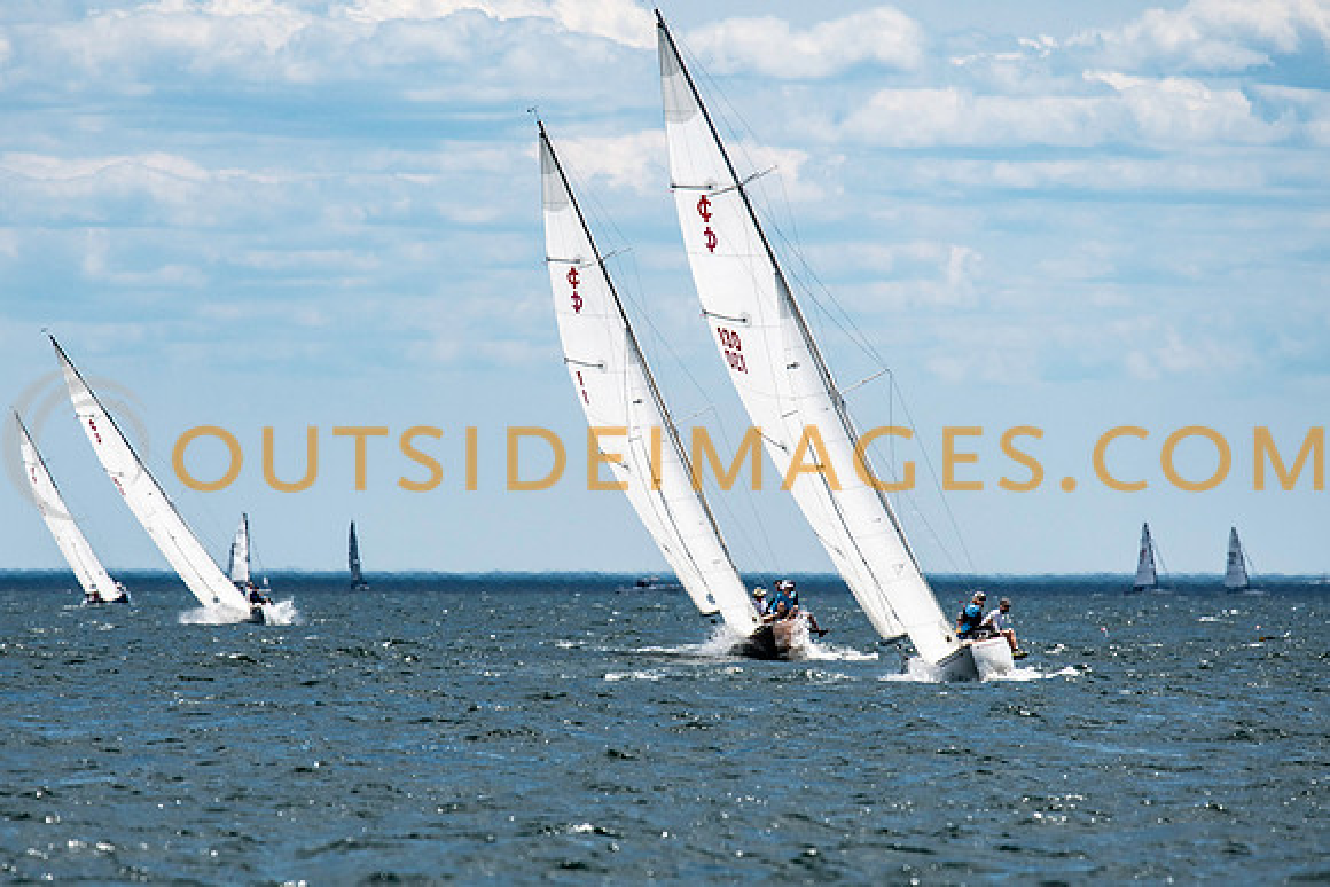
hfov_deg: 4.2
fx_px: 18025
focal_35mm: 488
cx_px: 614
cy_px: 478
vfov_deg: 2.8
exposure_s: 1/3200
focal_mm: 300
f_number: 5.6
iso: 320
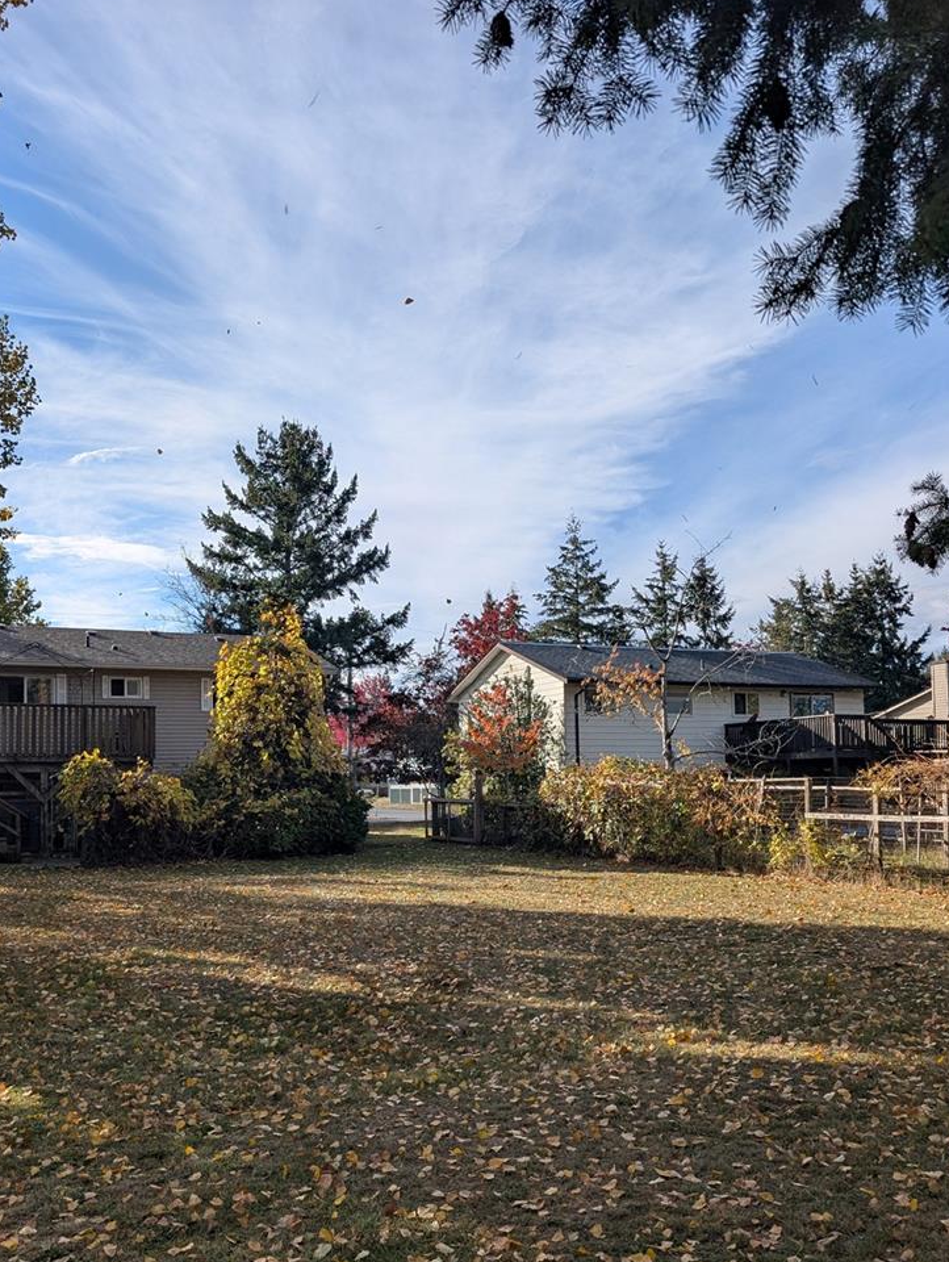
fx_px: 1095
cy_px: 768
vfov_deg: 59.3
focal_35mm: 30
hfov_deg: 46.8
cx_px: 421
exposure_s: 1/1110
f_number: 1.68
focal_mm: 6.9
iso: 22
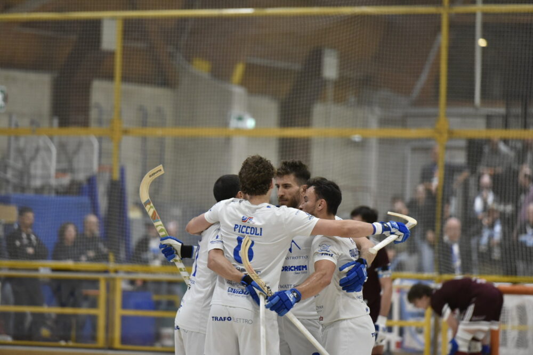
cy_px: 178
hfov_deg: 10.3
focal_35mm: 200
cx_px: 266
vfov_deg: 6.9
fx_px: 2961
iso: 4000
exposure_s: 1/800
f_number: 2.8
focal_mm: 200
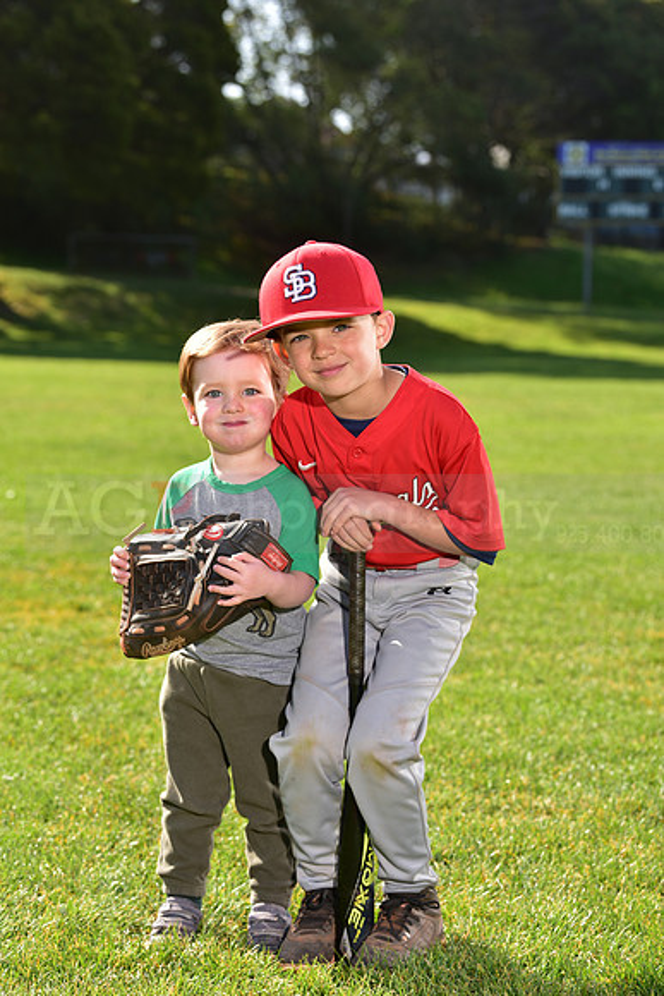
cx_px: 332
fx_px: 2212
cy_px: 498
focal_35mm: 80
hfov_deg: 17.1
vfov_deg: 25.4
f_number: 5
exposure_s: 1/250
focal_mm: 80
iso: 80
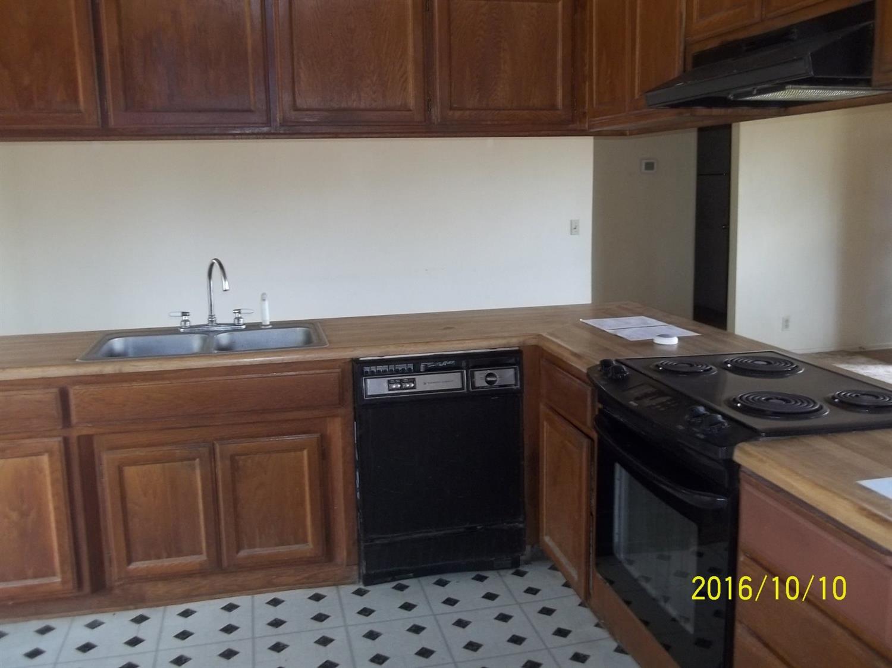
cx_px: 446
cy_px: 334
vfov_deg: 44.1
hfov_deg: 56.8
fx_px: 824
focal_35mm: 32
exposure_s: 1/30
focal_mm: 5.7
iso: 160
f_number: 2.9
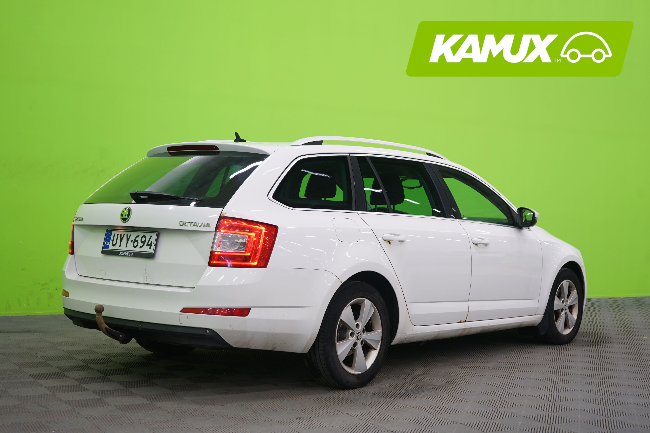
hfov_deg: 40.3
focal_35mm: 49
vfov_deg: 27.5
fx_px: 885
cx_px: 325
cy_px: 216
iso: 400
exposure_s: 1/8
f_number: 5
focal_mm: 49
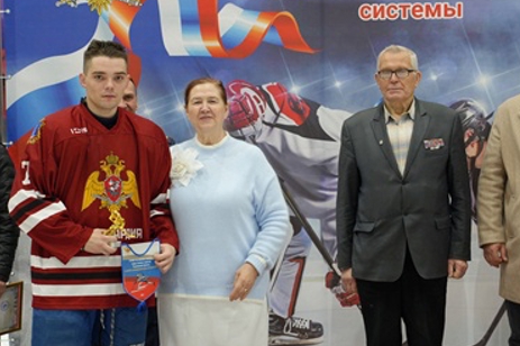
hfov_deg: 19.1
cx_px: 284
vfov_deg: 12.8
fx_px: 1544
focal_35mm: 107
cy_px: 136
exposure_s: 1/160
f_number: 4
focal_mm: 66
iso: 1000
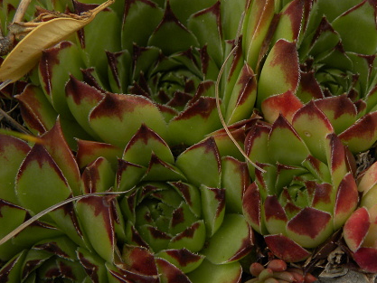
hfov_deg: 27.3
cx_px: 231
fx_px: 773
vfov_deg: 20.7
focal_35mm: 71
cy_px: 157
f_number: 3.5
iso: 64
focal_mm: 6.6
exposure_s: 1/200
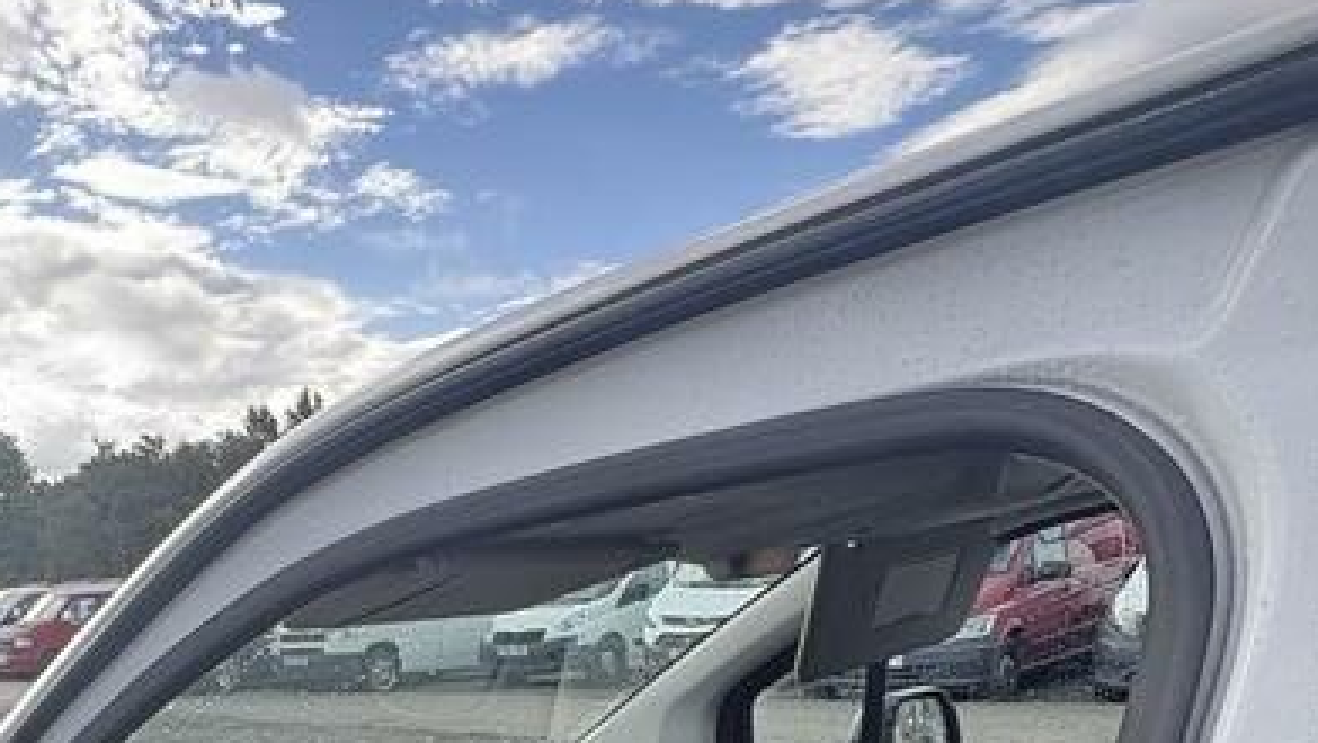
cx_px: 199
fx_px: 1224
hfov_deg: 51.7
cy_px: 925
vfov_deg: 28.6
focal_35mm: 35
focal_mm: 2.22
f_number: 2.2
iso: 50
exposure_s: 1/294
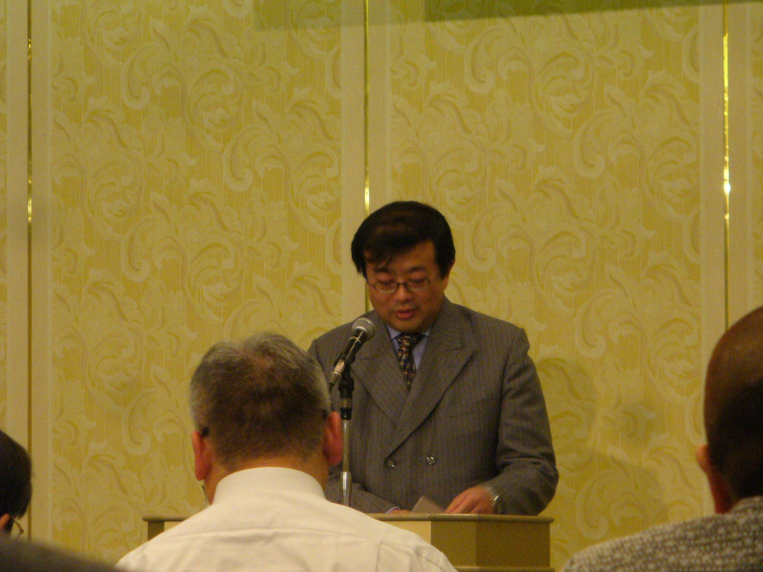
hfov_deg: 8.9
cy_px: 286
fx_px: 4893
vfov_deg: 6.7
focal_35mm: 222
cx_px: 382
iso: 400
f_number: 4.5
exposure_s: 1/40
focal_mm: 36.6
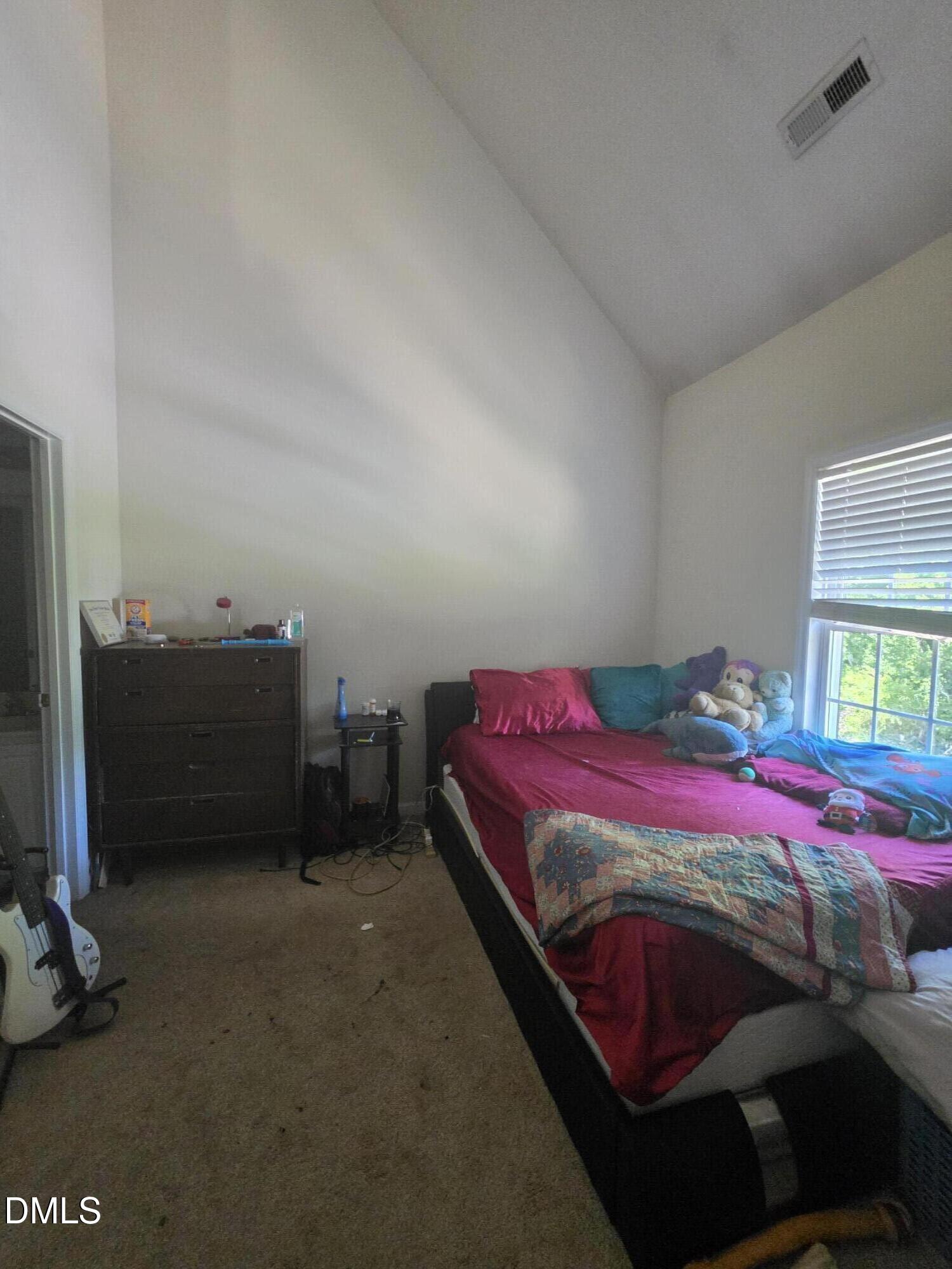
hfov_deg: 89.9
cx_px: 476
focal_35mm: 13
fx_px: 477
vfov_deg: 106.2
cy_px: 634
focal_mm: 2.2
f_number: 1.9
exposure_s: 1/100
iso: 500
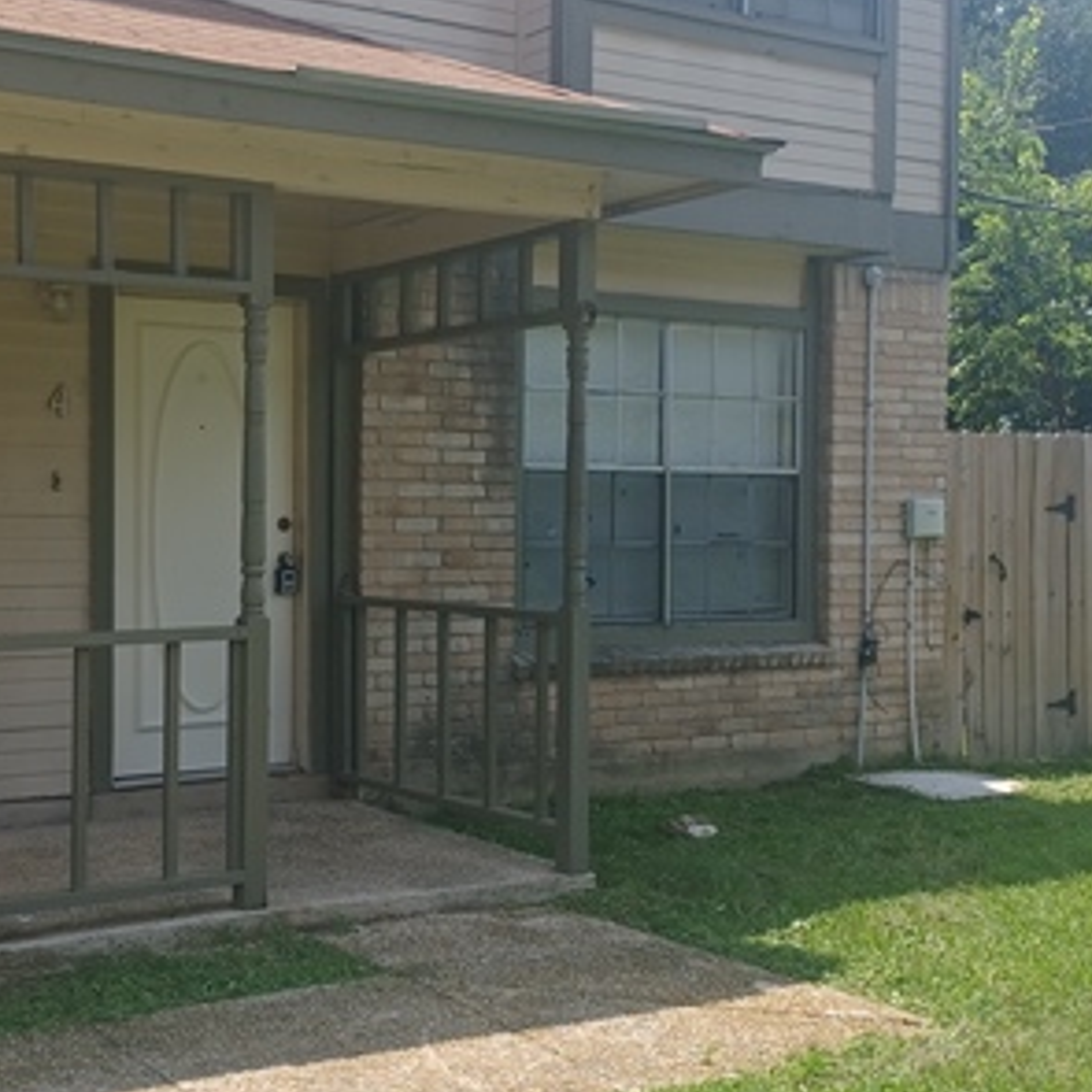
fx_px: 1713
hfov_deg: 34.6
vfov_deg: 35.4
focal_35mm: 48
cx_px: 274
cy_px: 537
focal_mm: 4.6
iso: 32
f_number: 1.8
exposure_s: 1/275
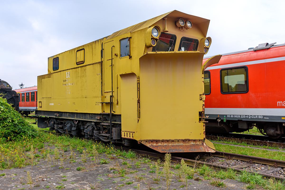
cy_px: 95
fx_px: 261
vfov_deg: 40.0
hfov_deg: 57.2
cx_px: 142
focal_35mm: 33
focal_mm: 22
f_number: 8
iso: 200
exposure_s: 1/400
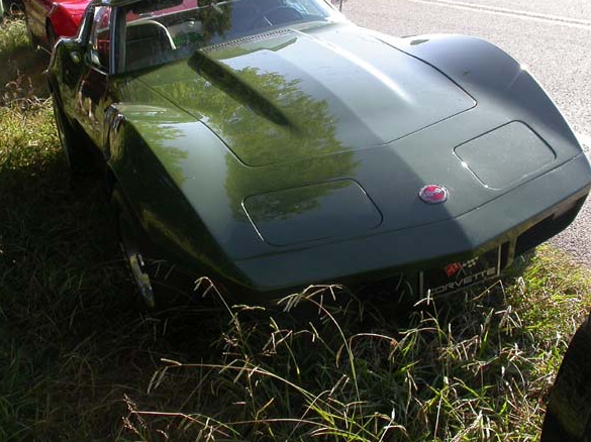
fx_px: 887
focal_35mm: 52
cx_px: 301
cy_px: 151
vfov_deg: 27.8
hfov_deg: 36.8
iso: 100
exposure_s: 1/215
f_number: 5.3
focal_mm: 7.85
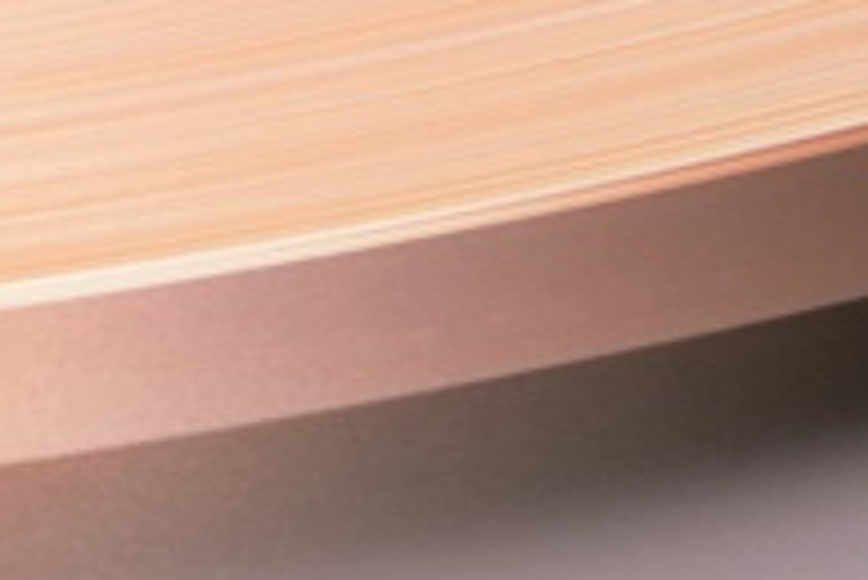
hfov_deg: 3.1
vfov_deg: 2.1
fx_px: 15756
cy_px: -171
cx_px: -1120
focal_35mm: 653
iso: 100
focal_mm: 105
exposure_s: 1/125
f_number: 18
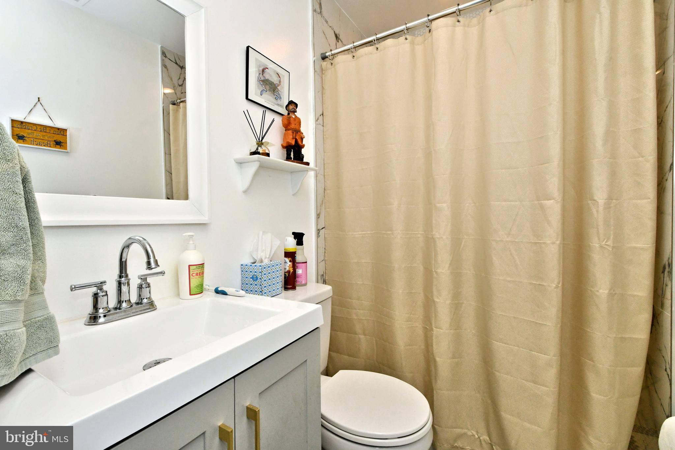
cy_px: 225
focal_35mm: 15
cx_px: 338
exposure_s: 1/250
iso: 1000
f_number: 11
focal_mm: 10.5
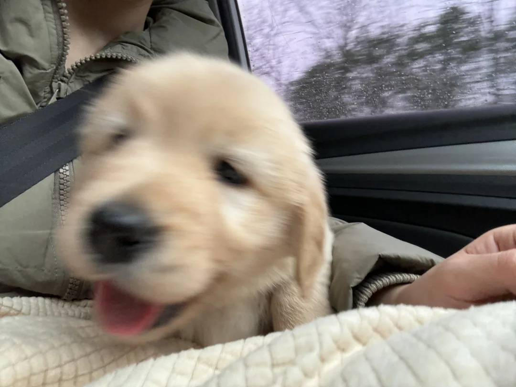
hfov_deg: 73.9
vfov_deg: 58.9
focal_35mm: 23
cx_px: 258
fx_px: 343
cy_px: 194
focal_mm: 2.69
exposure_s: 1/60
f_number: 1.9
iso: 250
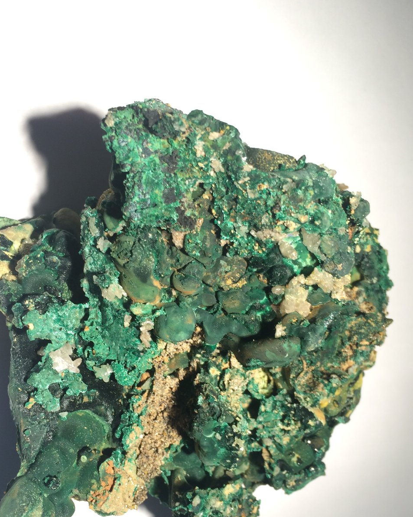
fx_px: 581
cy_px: 318
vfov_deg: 47.6
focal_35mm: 38
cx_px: 166
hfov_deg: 39.0
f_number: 2.2
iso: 40
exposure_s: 1/60
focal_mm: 4.15
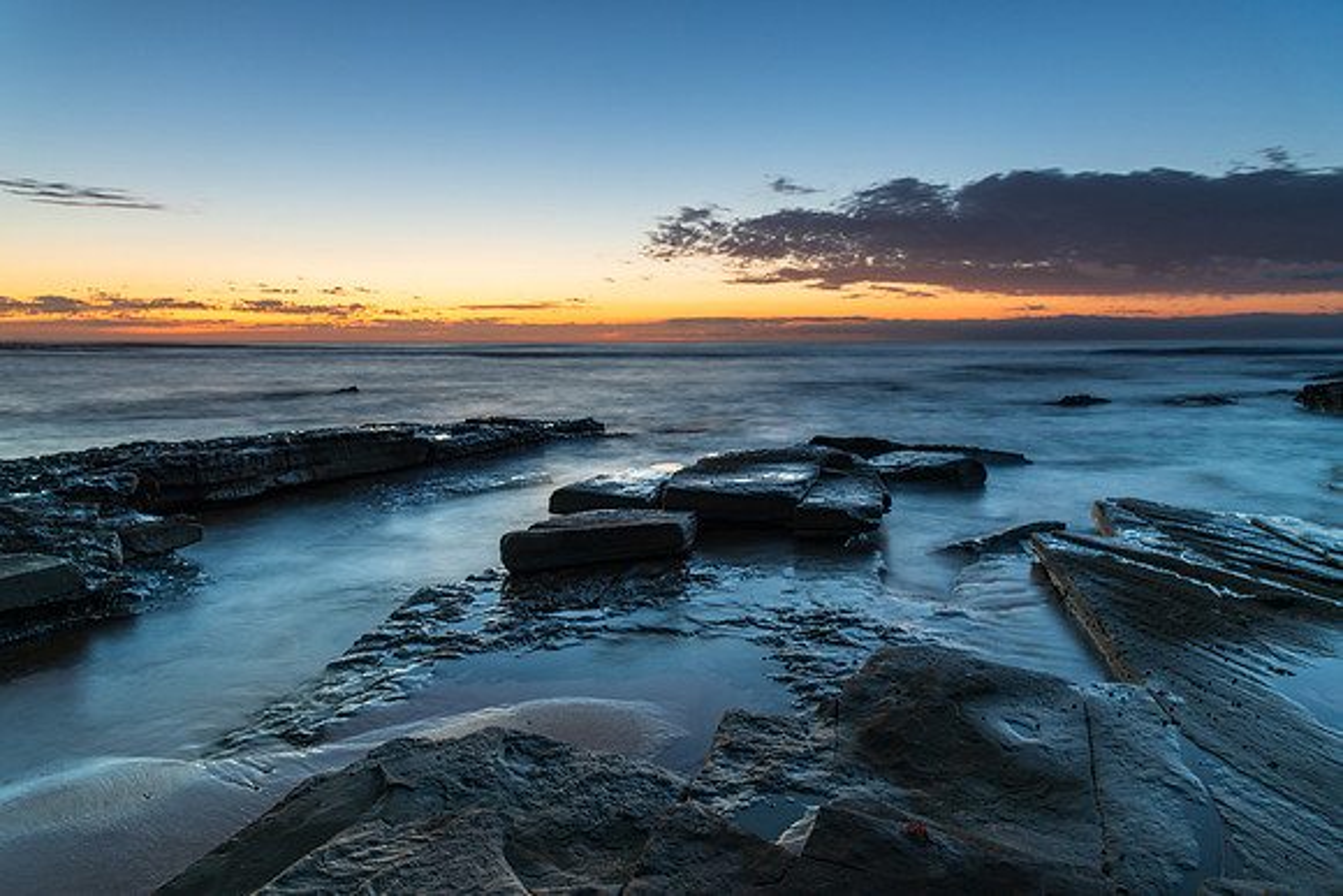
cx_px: 672
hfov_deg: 72.0
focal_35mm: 25
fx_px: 925
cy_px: 448
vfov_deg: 51.7
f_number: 6.3
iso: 250
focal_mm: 24
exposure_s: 8
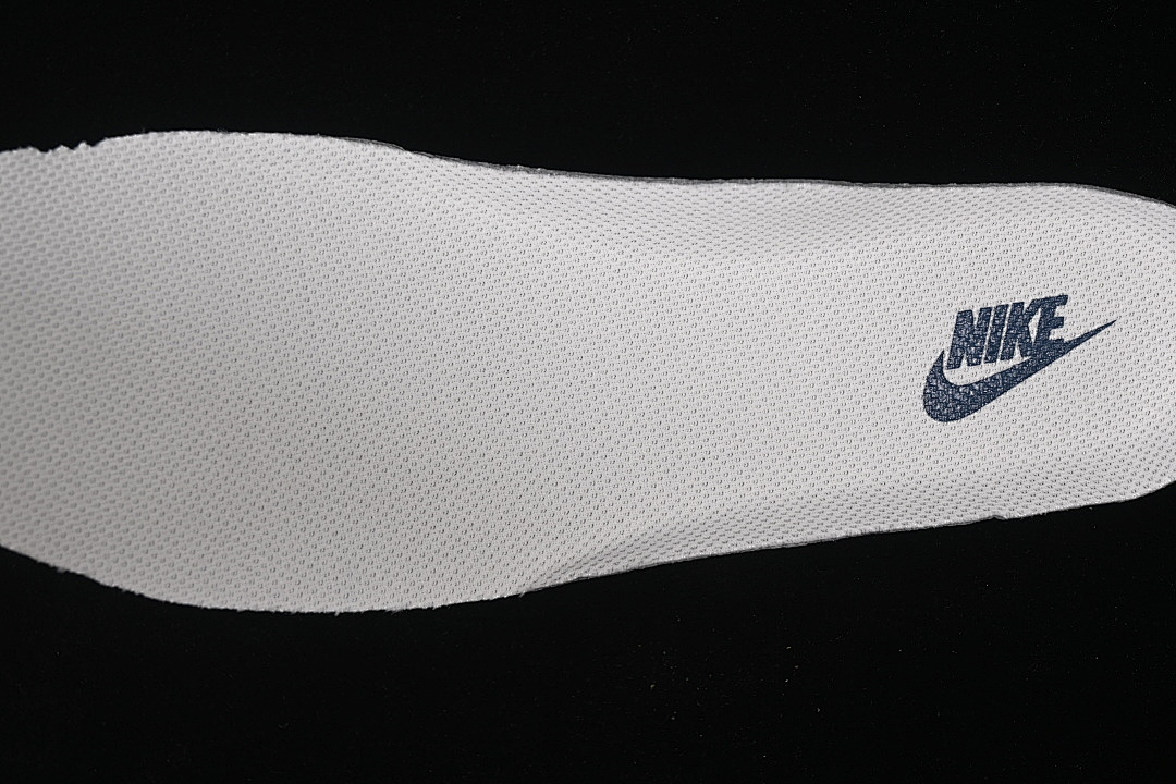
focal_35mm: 75
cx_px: 588
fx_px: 2450
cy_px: 392
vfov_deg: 18.2
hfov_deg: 27.0
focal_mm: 50
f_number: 7.1
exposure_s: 1/80
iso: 160
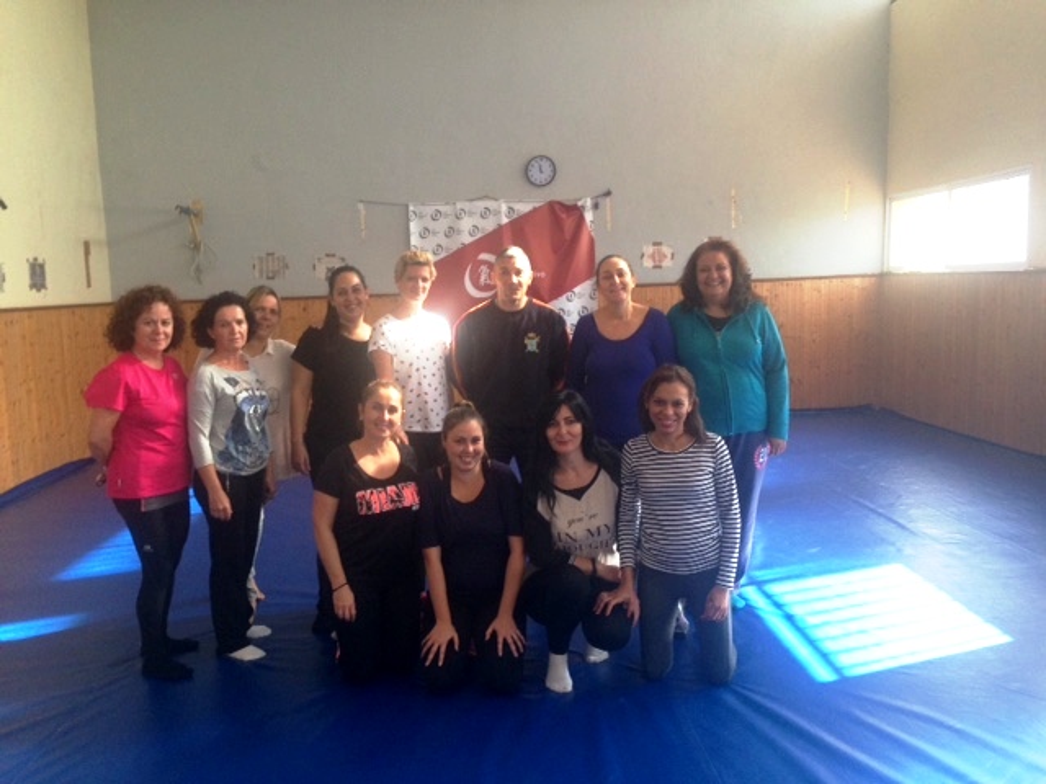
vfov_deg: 42.9
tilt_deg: -3.6
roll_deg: +0.5
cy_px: 392
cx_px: 523
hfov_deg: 55.4
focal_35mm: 33
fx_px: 997
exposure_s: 1/120
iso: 80
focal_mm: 4.12
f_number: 2.4
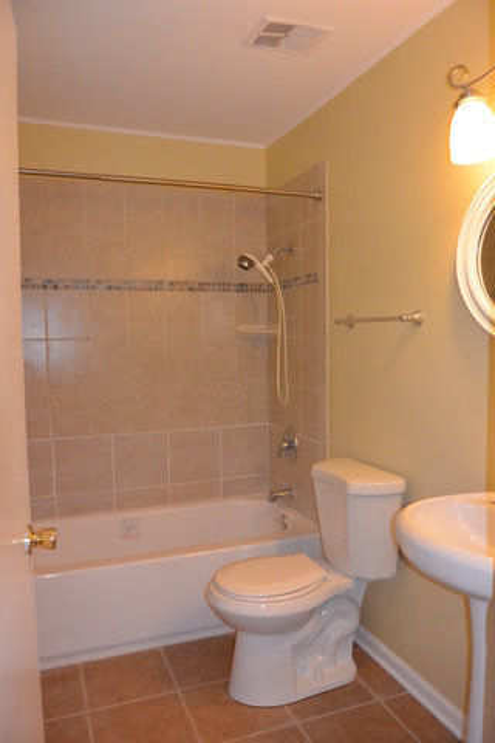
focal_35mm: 27
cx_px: 248
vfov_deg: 67.4
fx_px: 557
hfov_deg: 47.9
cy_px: 372
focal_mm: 10
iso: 1100
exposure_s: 1/60
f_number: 3.5
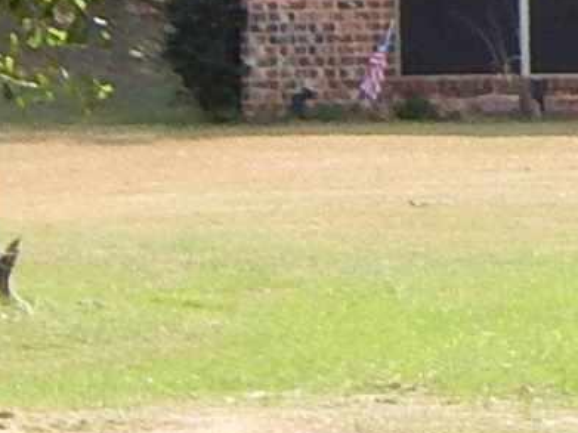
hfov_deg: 2.7
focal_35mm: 731
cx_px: 1690
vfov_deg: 2.0
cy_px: -232
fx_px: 12202
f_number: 4.4
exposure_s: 1/320
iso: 125
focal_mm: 16.6
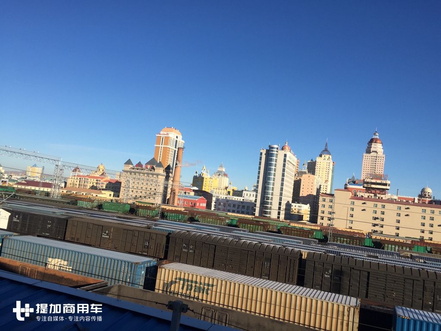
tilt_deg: +4.5
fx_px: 369
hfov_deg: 61.7
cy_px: 166
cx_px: 220
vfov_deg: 48.2
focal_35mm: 29
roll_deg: -6.3
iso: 32
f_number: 2.2
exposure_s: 1/2083
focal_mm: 4.15
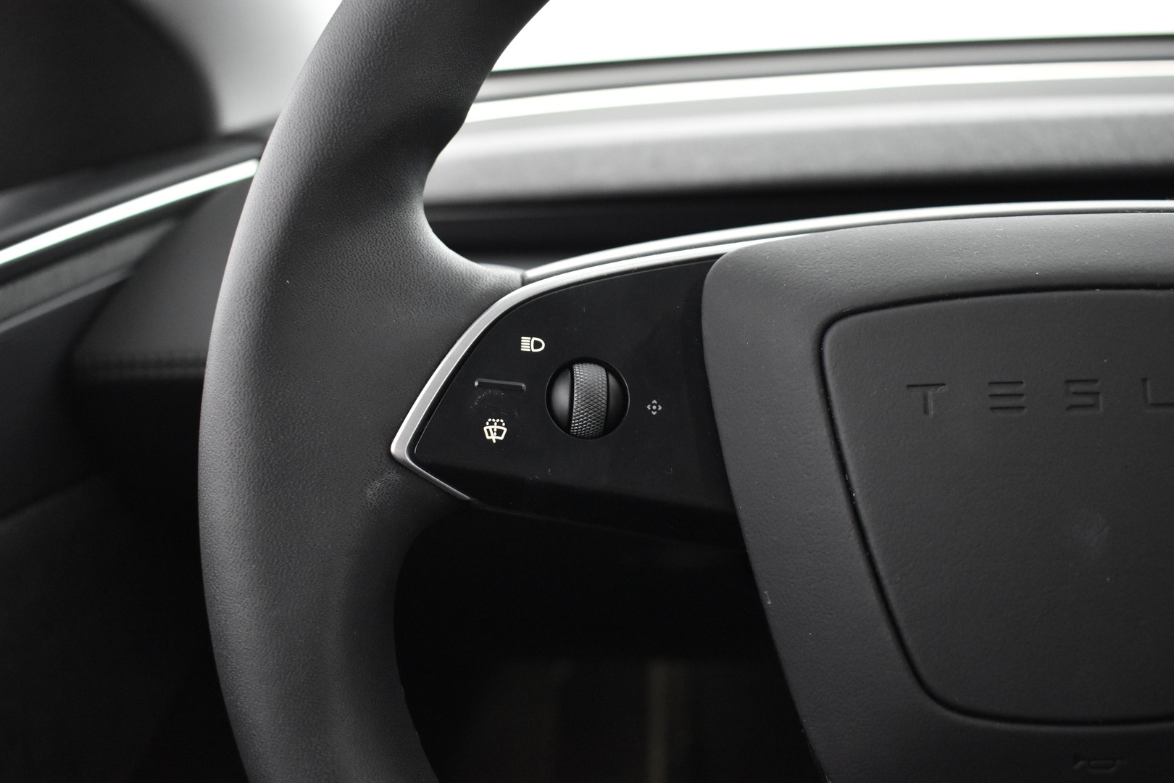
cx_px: 587
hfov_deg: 53.1
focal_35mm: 36
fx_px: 1174
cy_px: 392
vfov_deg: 36.9
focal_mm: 24
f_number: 4
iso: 3200
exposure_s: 1/25
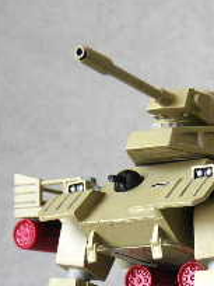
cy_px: 308
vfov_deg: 16.0
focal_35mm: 120
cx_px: 178
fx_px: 989
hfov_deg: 12.3
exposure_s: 1/60
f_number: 4.4
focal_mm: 9.1
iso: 400
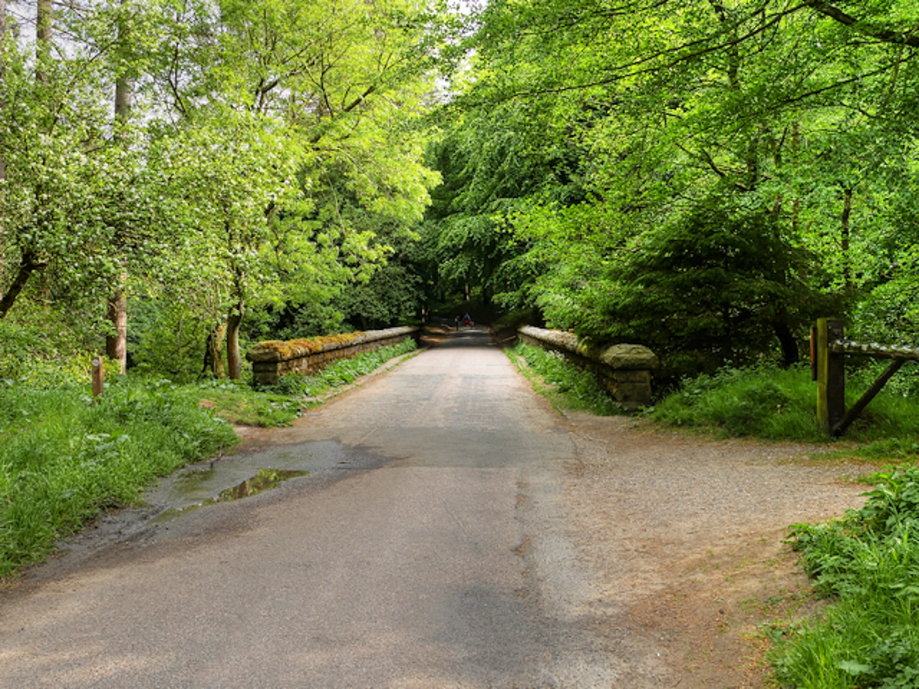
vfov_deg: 37.7
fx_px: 1009
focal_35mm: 38
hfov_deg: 49.0
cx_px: 460
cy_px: 344
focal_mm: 19
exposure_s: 1/80
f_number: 6.3
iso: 200
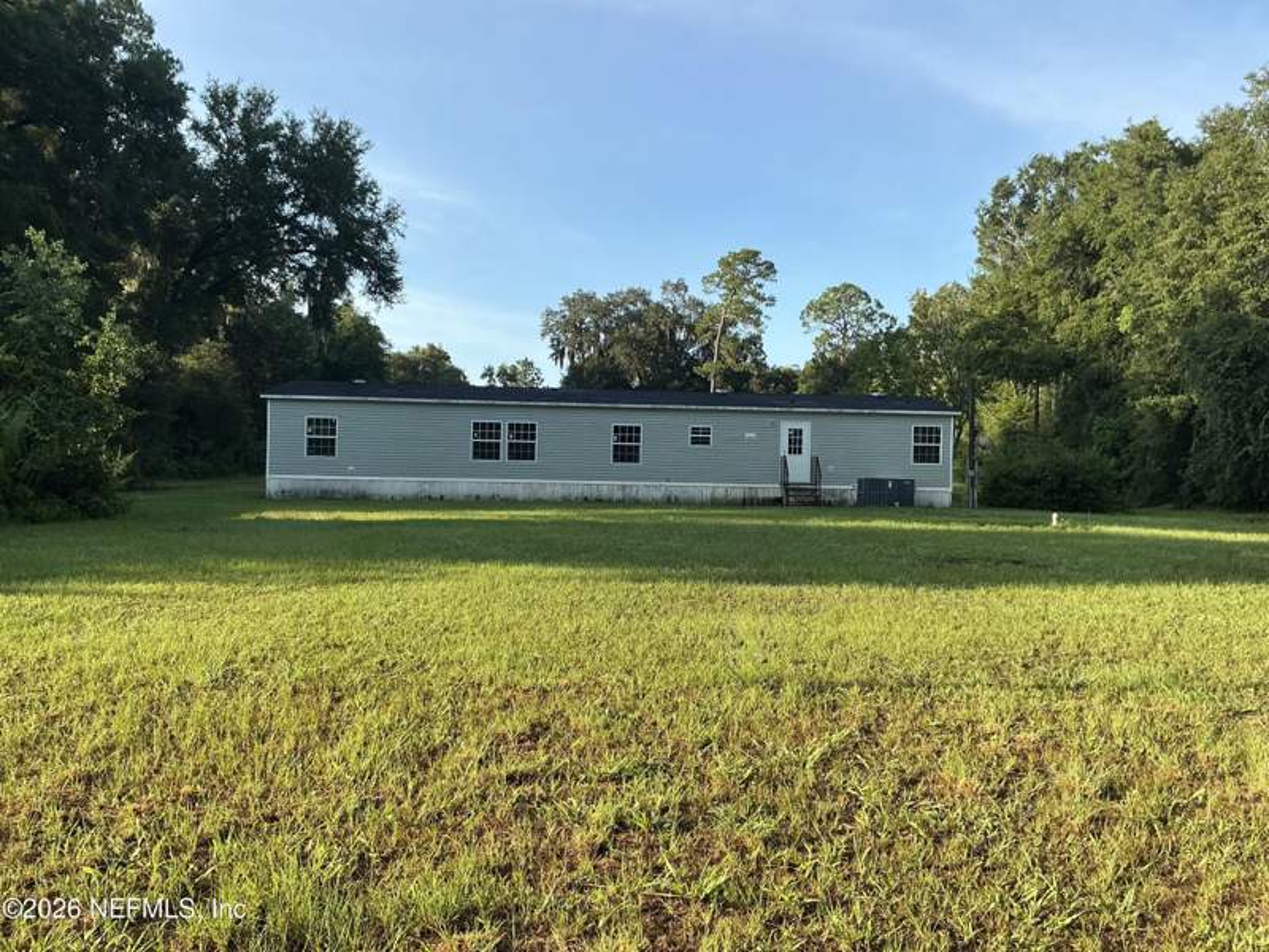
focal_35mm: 28
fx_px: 1026
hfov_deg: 63.4
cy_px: 476
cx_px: 634
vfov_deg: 49.7
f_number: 1.8
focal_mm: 3
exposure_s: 1/691
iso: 25
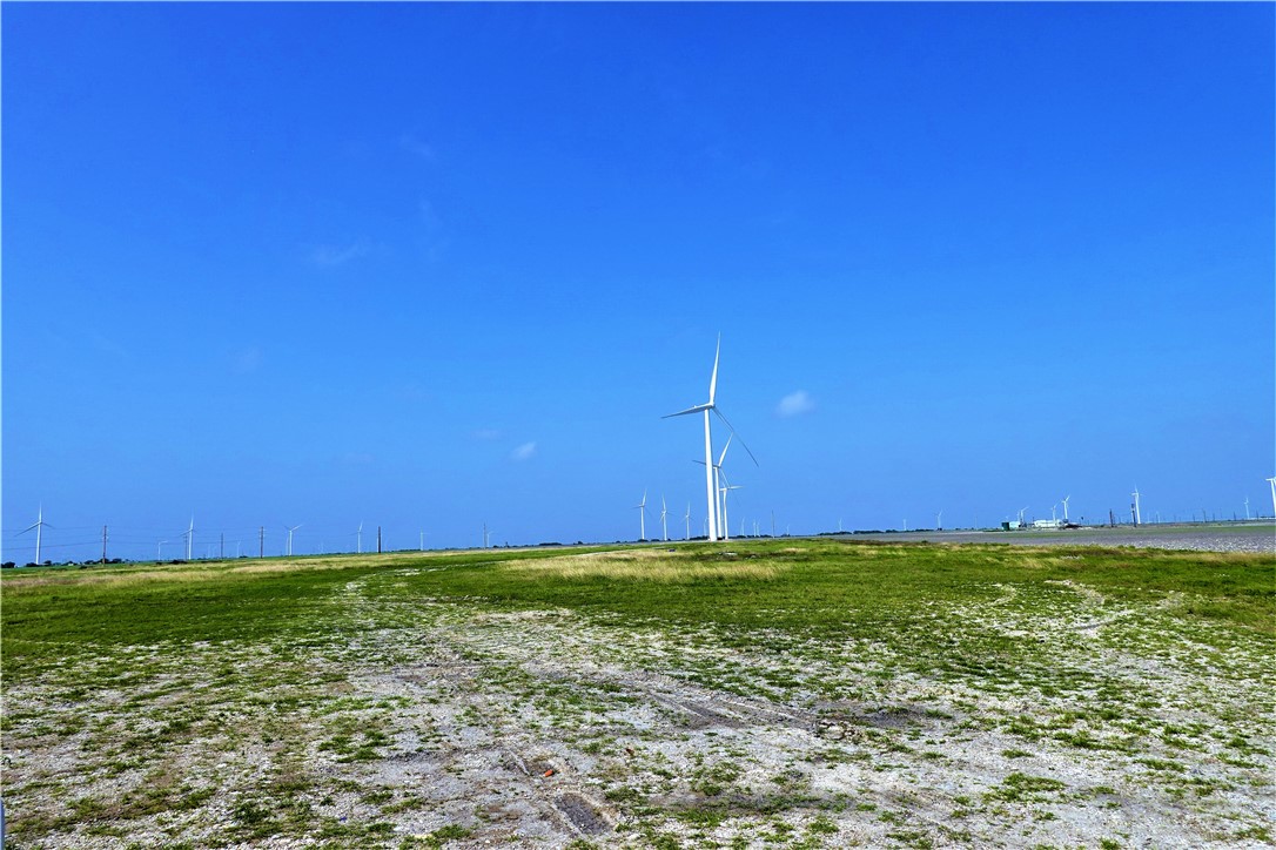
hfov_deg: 73.7
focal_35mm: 24
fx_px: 851
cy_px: 425
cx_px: 638
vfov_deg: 53.1
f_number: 5.6
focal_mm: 9
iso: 100
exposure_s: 1/1000
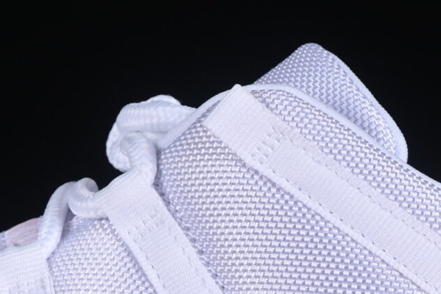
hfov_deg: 6.8
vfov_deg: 4.5
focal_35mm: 302
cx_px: 96
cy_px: 262
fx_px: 3699
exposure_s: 1/80
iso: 160
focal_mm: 50
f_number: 8
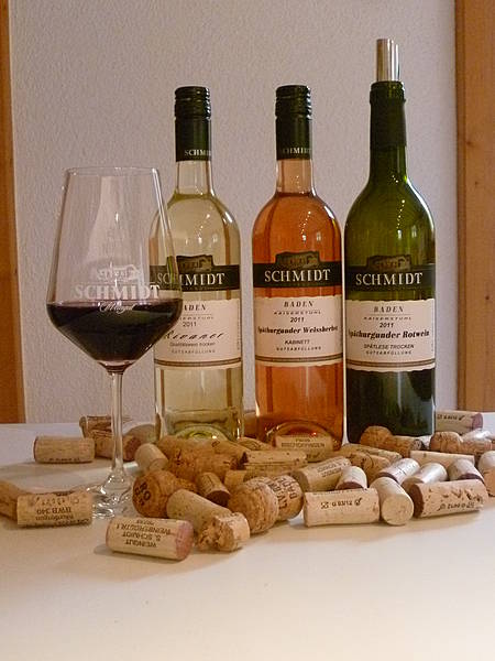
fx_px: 858
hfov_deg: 32.2
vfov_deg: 42.1
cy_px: 330
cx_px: 248
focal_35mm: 45
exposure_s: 1/13
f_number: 3.4
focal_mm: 8
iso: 800
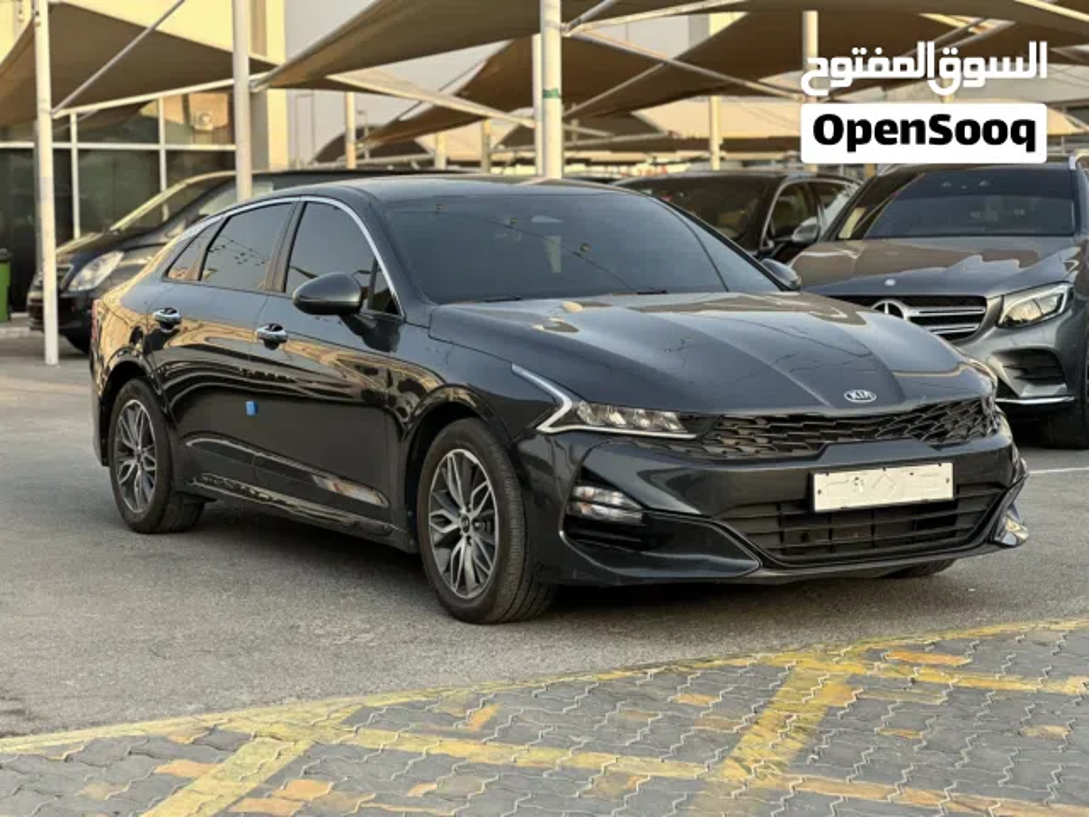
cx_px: 544
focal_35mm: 77
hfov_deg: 25.3
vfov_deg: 19.1
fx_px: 2422
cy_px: 408
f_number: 2.8
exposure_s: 1/121
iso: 50
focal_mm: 9
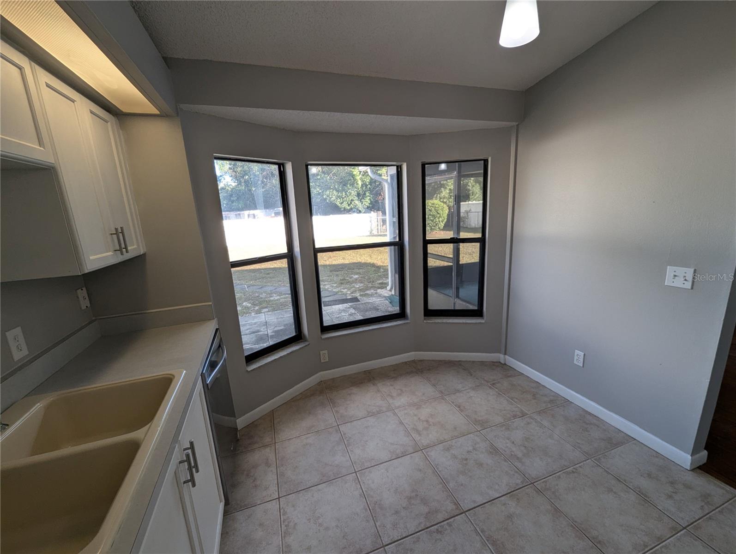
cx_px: 368
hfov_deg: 106.1
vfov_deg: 90.1
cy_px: 277
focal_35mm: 13
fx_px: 277
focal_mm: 1.95
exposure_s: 1/165
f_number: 2.2
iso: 63
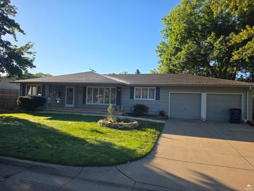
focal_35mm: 23
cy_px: 96
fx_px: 169
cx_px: 127
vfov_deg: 58.9
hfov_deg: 73.9
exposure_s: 1/2905
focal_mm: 6.3
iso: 80
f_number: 1.7
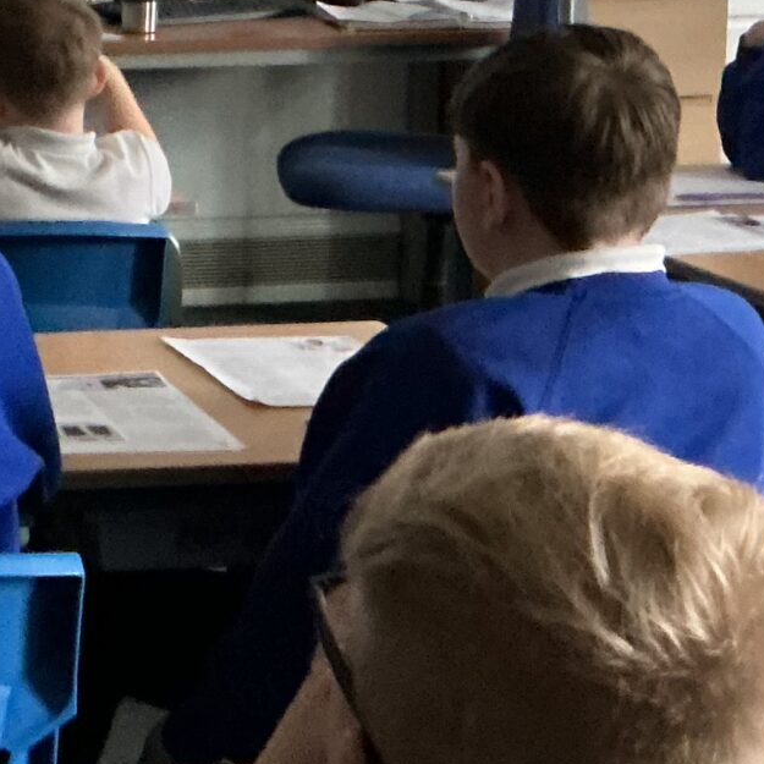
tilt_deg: -9.3
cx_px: -568
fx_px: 2622
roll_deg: +1.3
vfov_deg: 16.4
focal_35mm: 105
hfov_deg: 14.7
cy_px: 142
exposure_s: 1/24
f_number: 1.8
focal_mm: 3
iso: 500
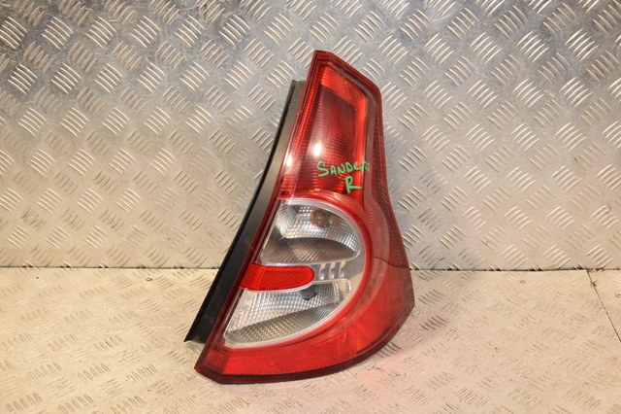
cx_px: 310
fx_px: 776
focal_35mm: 45
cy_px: 207
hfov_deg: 43.6
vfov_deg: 29.8
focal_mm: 30
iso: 800
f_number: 6.3
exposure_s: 1/200
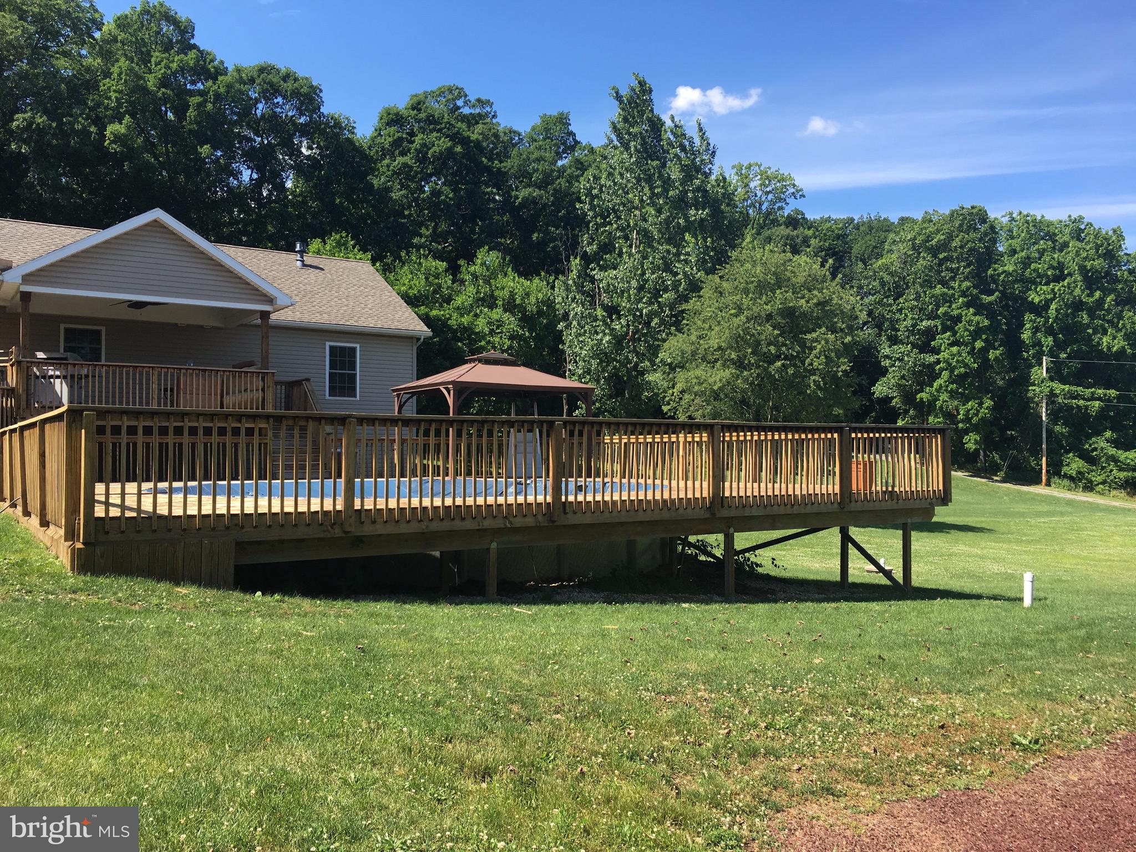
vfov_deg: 48.2
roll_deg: +0.4
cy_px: 426
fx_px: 952
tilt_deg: +2.5
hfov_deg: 61.7
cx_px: 568
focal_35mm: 29
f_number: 2.2
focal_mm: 4.15
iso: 25
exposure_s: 1/732
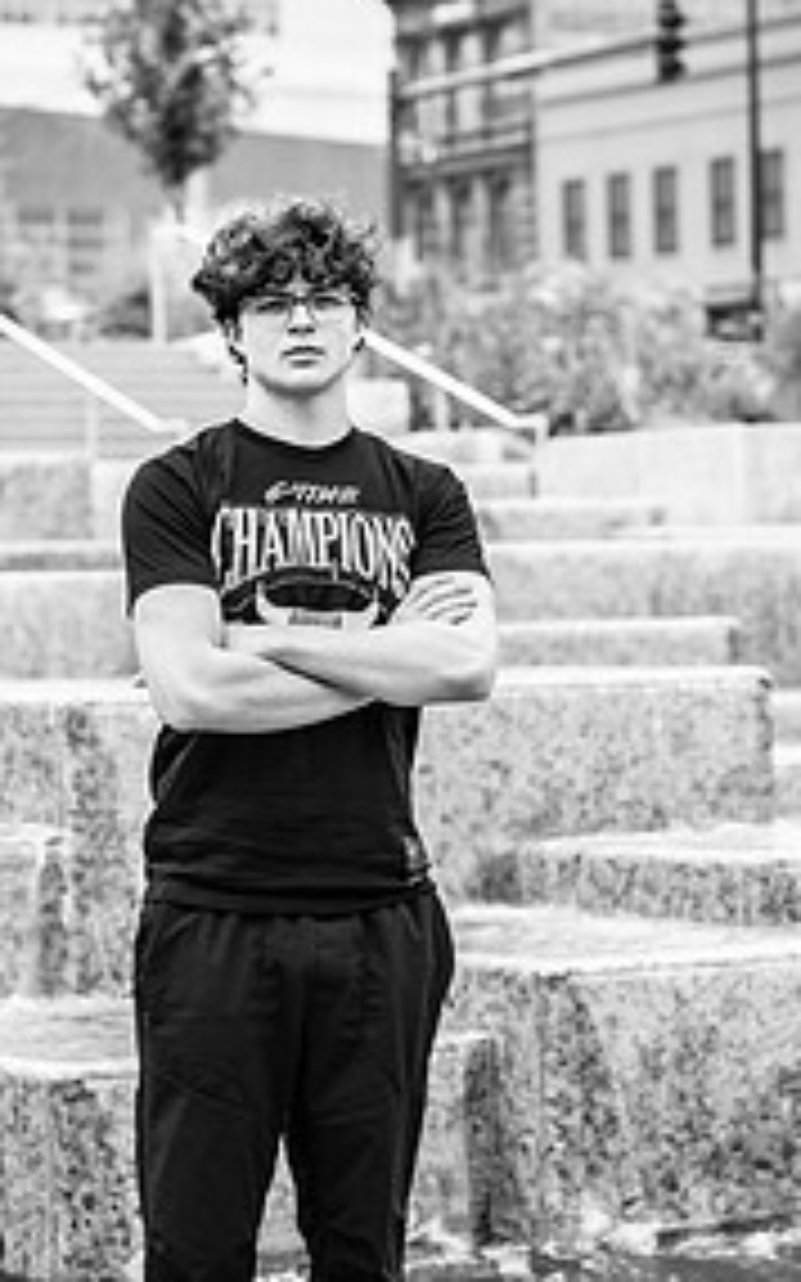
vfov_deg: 15.3
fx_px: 4788
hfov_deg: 9.6
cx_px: 378
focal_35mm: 137
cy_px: 666
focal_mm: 85
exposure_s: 1/125
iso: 50
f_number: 3.5
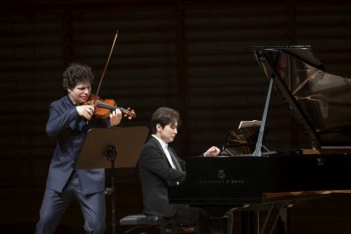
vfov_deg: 4.6
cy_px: 117
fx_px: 2926
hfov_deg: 6.9
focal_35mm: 300
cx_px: 176
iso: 2500
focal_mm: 300
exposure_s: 1/160
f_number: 4
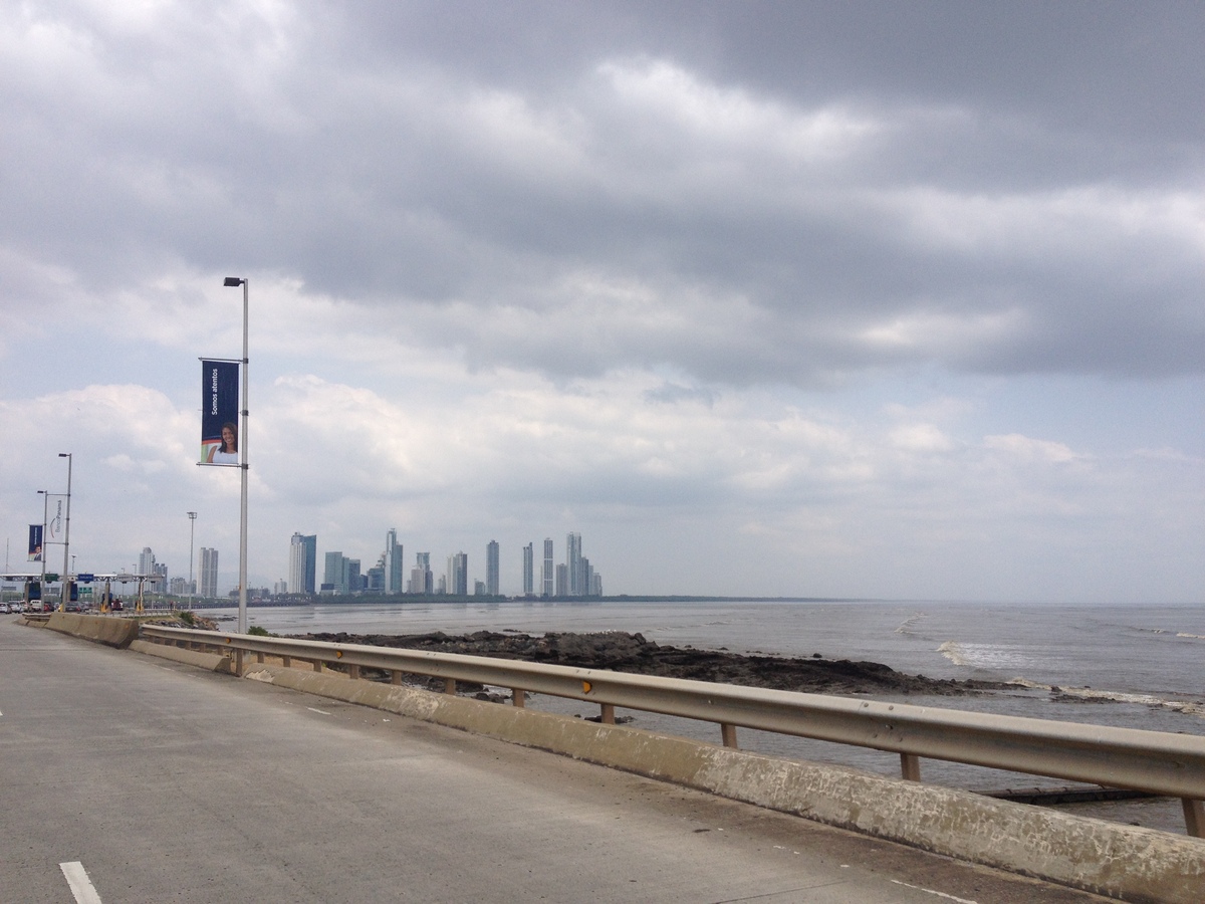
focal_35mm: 35
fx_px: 1218
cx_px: 602
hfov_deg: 52.6
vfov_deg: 40.7
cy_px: 452
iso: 50
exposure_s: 1/2404
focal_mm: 4.28
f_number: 2.4
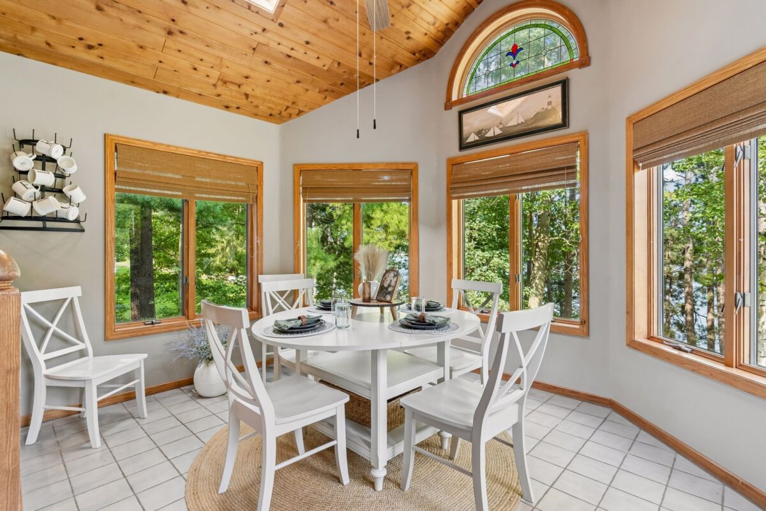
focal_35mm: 17
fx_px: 362
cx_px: 383
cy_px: 256
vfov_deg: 70.4
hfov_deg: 93.3
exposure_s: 1/30
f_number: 8
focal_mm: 17
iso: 800
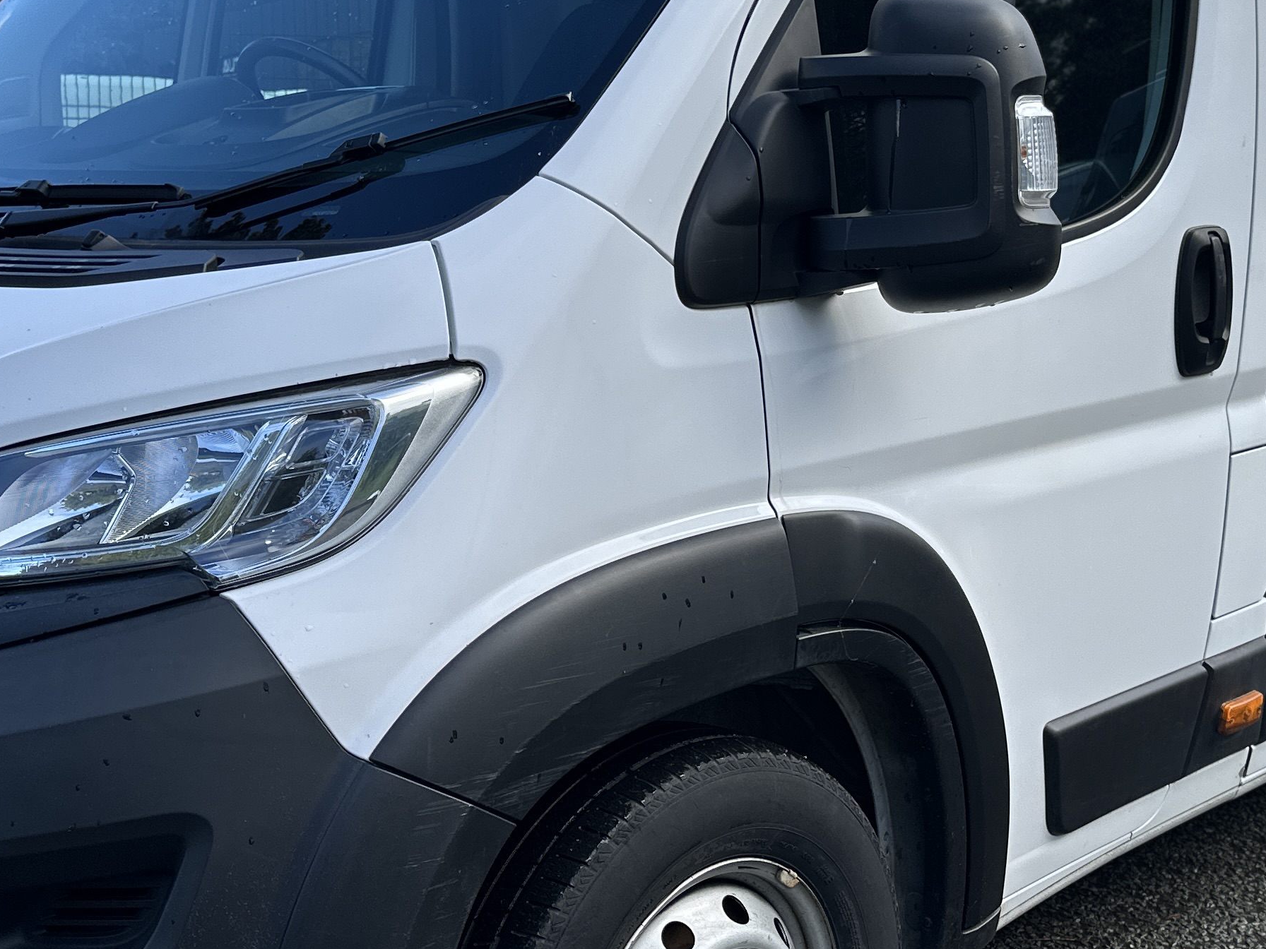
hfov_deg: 35.5
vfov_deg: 27.0
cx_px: 716
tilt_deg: -6.3
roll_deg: +0.7
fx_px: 1975
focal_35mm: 54
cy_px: 419
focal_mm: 6.86
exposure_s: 1/1095
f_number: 1.78
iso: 80
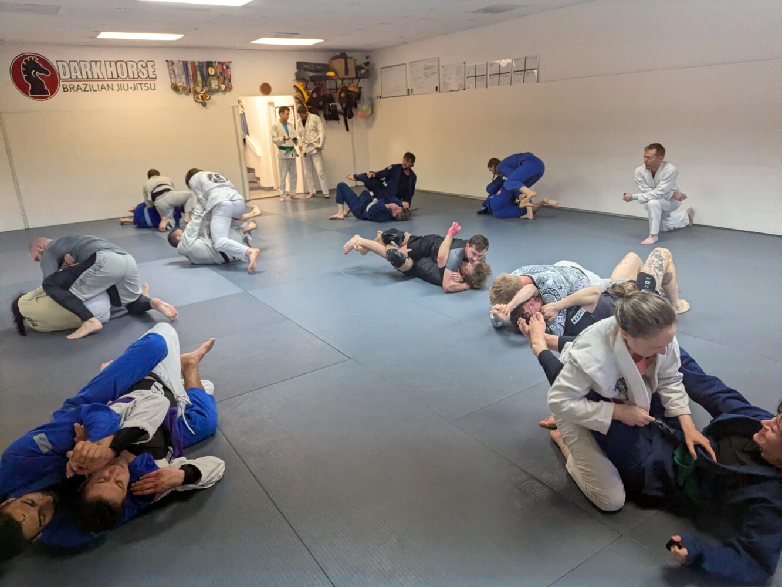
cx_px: 391
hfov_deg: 71.6
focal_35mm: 24
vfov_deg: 56.8
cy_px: 294
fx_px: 542
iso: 1003
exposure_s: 1/286
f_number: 1.85
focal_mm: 6.81
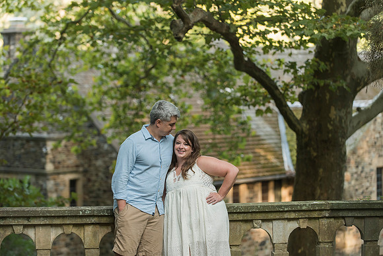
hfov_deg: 16.5
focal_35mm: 124
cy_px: 129
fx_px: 1324
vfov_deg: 11.0
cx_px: 196
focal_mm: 120
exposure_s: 1/500
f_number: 3.2
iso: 800
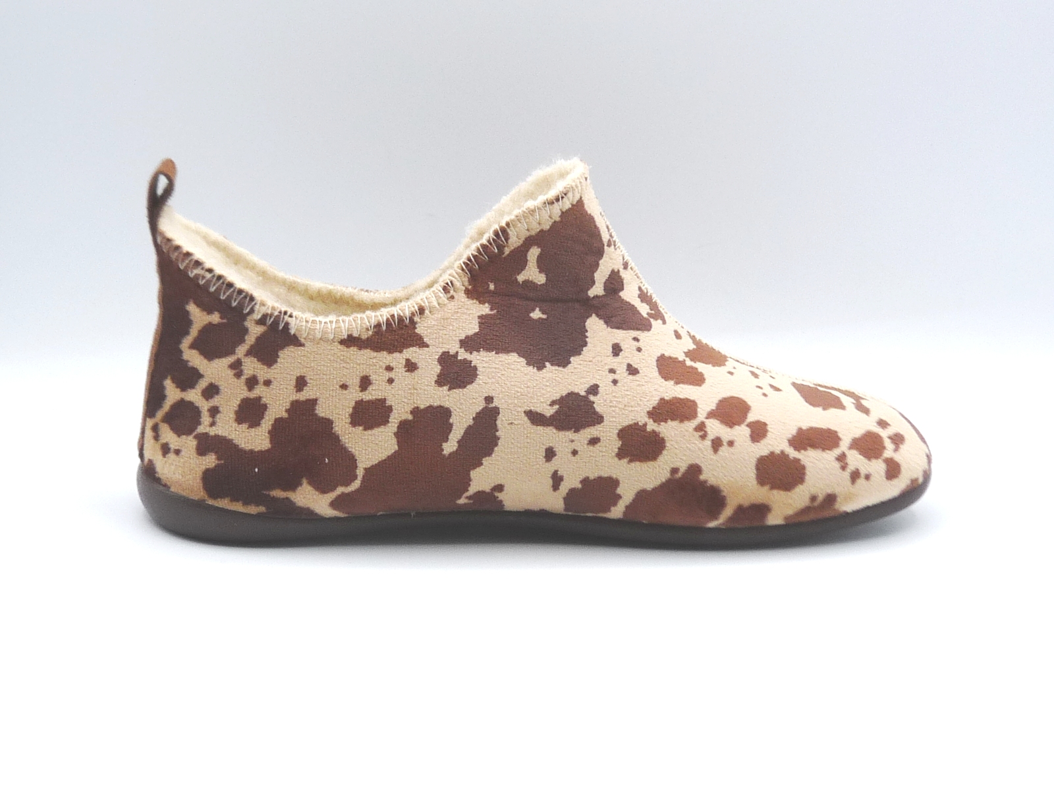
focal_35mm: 49
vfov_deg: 29.7
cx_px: 527
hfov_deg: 38.9
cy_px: 395
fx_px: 1492
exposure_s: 1/200
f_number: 4.5
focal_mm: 4.8
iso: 100
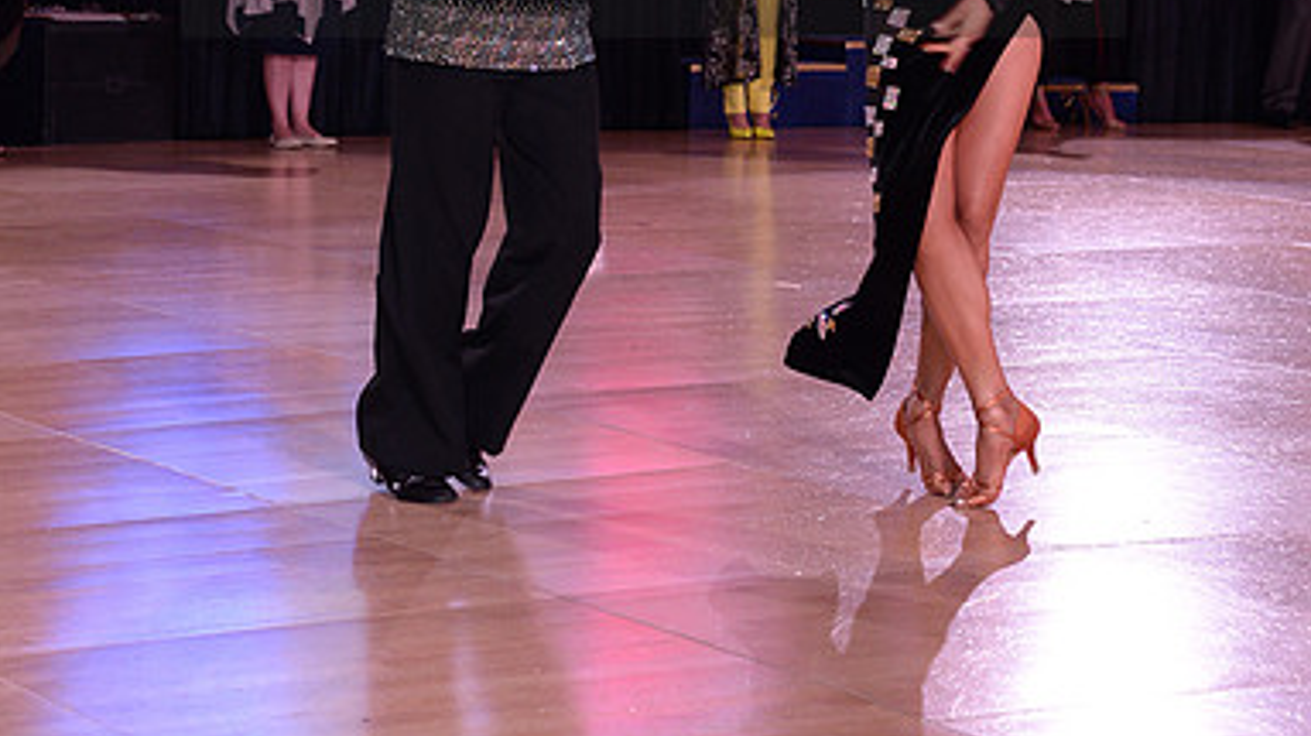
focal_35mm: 111
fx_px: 3857
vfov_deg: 10.8
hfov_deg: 19.3
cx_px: 656
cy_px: -75
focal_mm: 70
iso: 2000
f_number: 5.6
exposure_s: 1/250
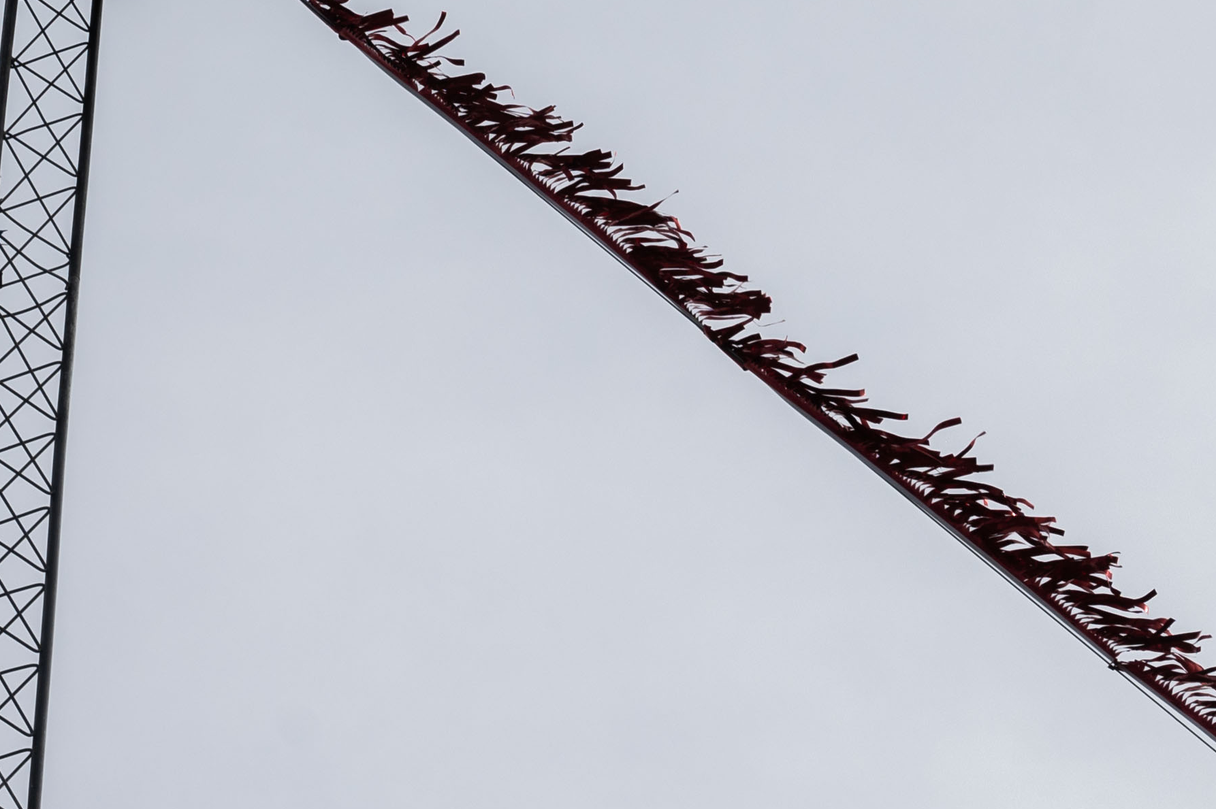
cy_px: 282
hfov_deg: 8.7
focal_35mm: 237
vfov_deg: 5.8
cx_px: 810
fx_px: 8001
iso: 100
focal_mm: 70
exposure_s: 1/1000
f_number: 8
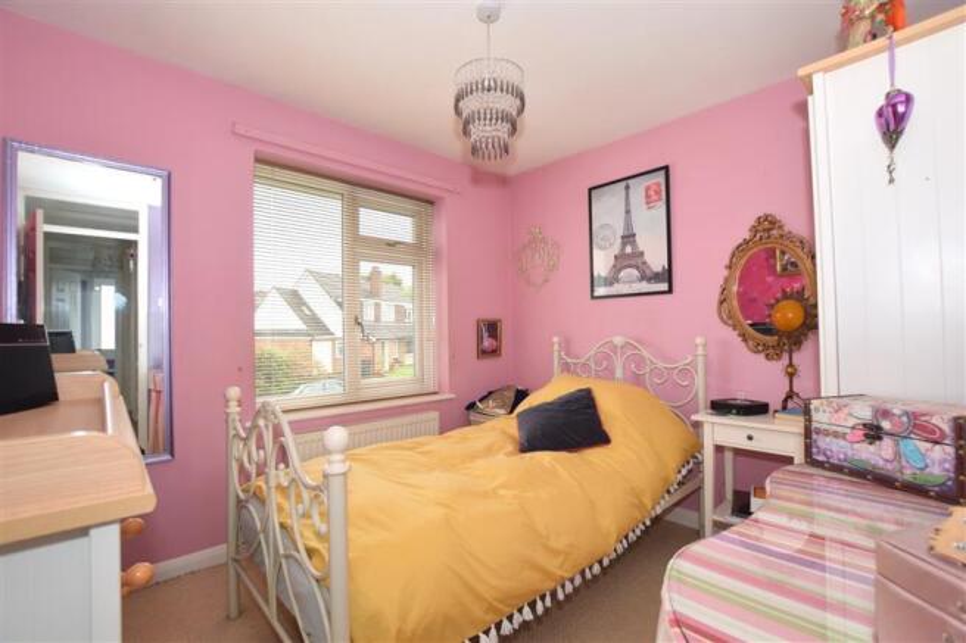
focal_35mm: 15
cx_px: 483
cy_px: 322
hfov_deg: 100.4
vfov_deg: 77.3
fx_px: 402
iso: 400
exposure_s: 1/60
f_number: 5.6
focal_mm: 10
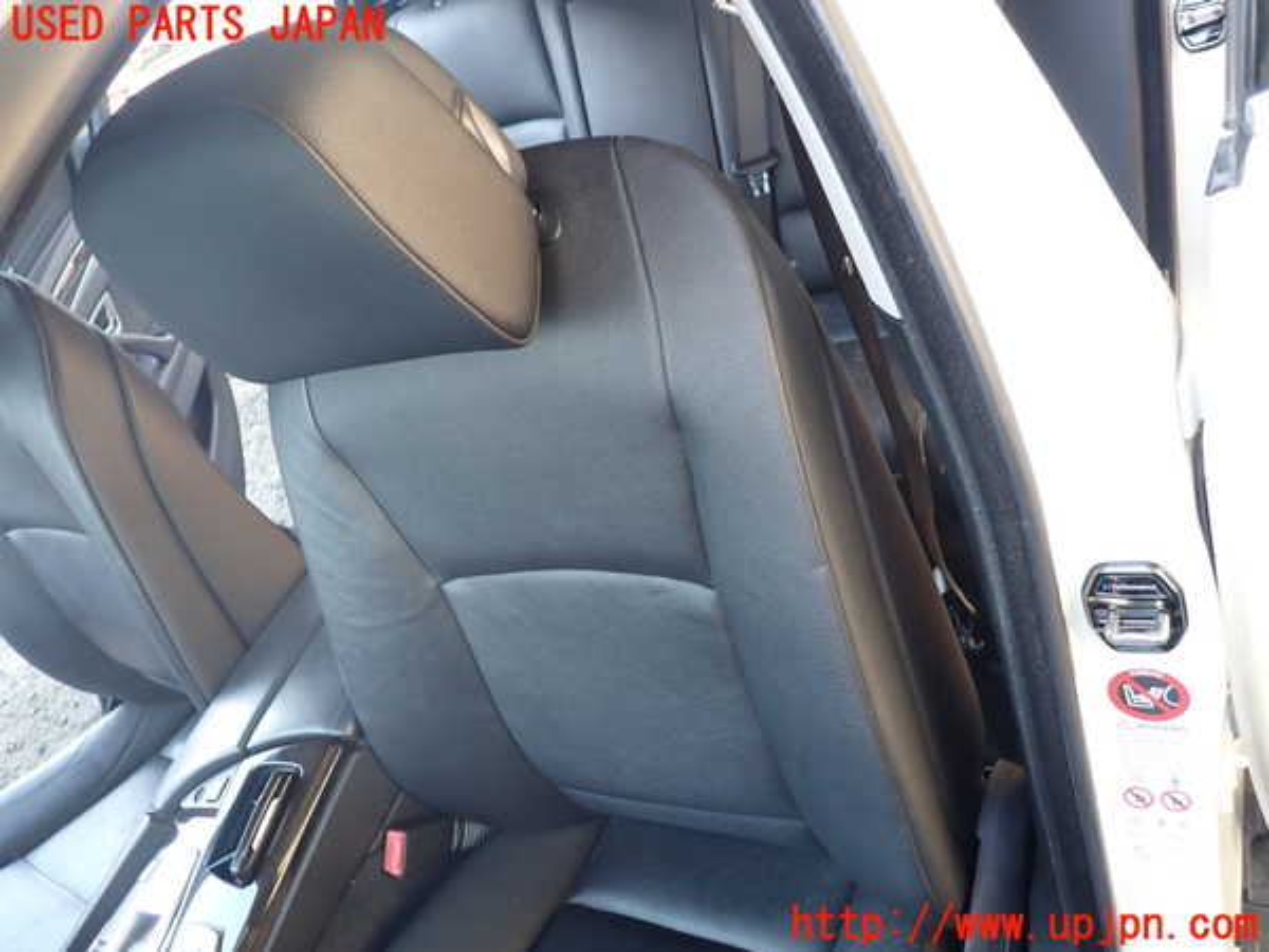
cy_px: 476
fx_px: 916
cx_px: 634
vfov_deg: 54.9
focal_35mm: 25
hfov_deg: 69.4
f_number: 2
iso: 160
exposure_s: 1/60
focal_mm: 4.5
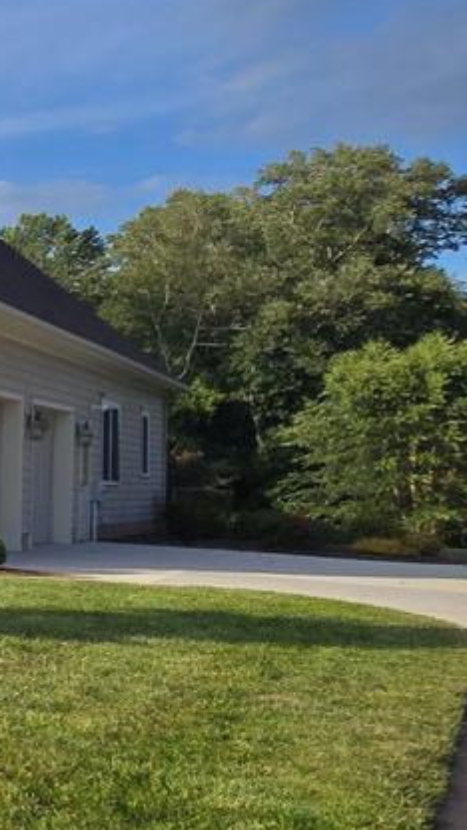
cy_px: 461
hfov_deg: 14.5
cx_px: -681
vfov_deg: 42.0
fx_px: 1079
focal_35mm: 49
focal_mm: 2.2
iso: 50
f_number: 2.2
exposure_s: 1/1930
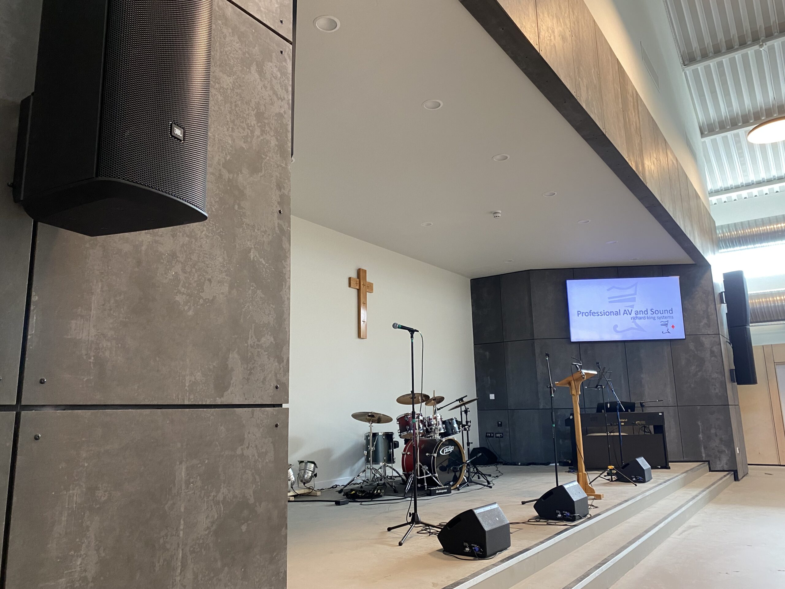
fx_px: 590
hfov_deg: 67.3
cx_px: 392
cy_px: 294
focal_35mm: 26
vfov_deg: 53.1
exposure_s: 1/60
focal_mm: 4.25
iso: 200
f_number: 1.8
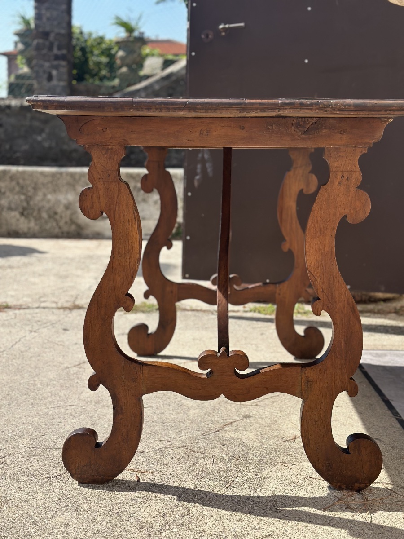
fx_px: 747
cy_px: 270
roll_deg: +0.0
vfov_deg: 39.7
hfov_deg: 30.3
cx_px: 202
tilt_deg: -8.5
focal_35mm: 48
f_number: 1.78
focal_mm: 6.86
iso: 80
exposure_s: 1/4367
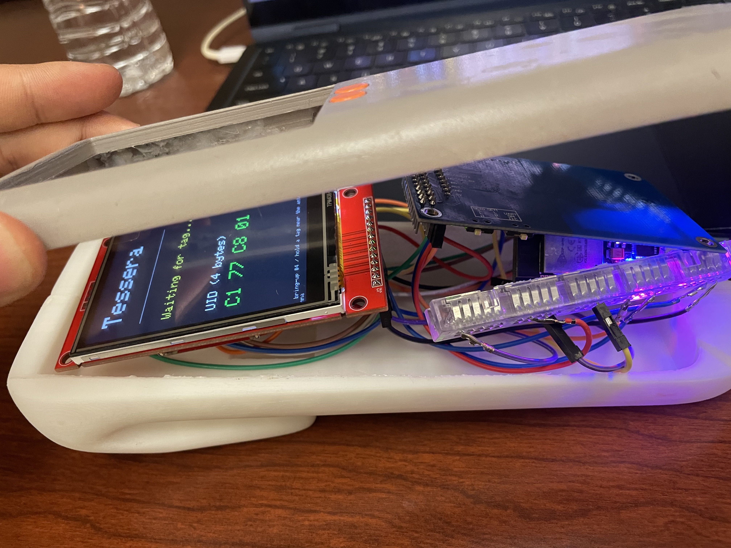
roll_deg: +14.1
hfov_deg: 67.3
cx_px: 366
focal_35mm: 26
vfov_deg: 53.1
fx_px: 549
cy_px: 274
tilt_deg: -43.0
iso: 400
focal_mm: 4.2
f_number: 1.6
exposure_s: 1/40
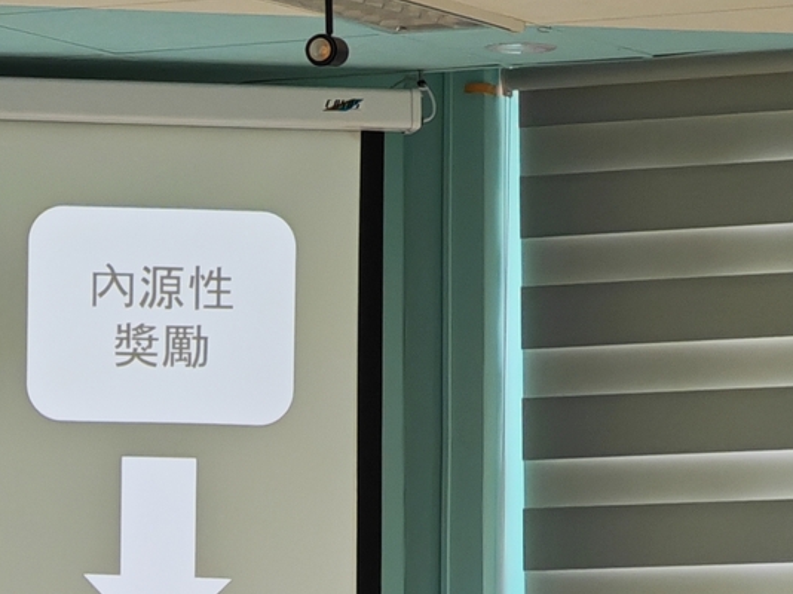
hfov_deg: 6.3
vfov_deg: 4.7
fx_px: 7167
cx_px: -287
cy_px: 754
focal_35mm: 313
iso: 125
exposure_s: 1/120
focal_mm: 12.28
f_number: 1.8
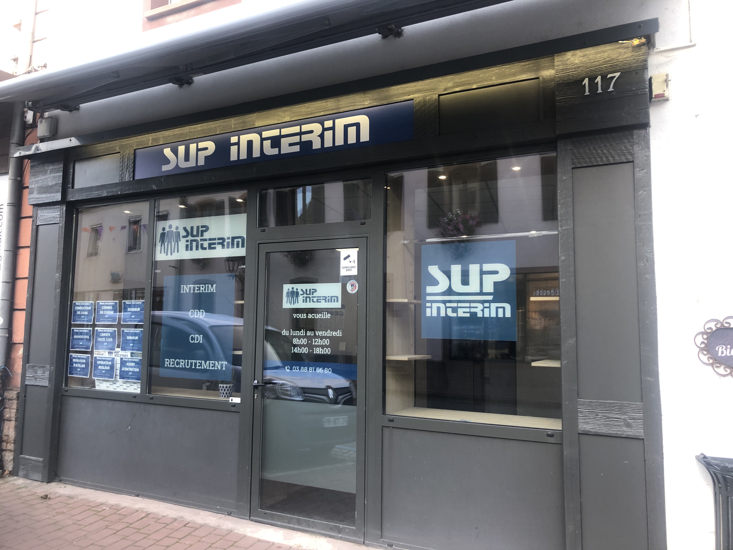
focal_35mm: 28
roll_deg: +0.3
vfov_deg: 49.7
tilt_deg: +5.7
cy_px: 275
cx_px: 366
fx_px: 593
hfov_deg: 63.4
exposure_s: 1/50
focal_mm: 3.99
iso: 25
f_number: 1.8
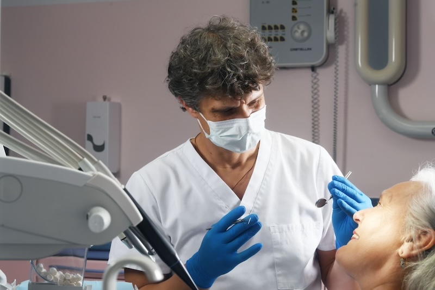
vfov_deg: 19.4
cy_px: 145
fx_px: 846
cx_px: 218
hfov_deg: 28.8
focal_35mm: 70
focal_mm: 70
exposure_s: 1/200
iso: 400
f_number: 9
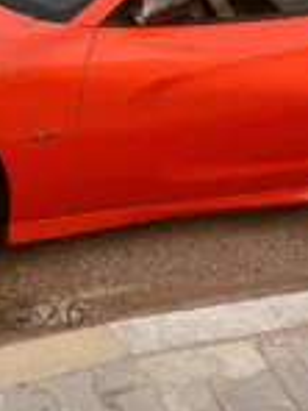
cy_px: 128
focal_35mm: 65
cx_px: 11
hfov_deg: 21.9
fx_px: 771
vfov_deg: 29.6
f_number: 1.78
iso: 80
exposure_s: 1/574
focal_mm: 6.86
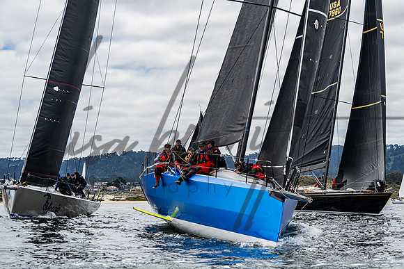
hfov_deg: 21.7
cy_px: 128
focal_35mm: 94
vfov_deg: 14.6
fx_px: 1051
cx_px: 237
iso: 500
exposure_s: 1/2000
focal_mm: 79
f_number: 7.1
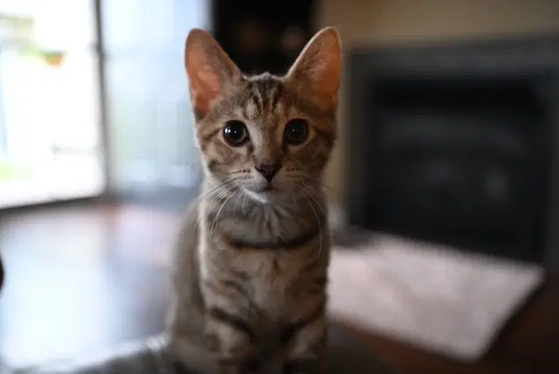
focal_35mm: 38
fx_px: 591
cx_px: 280
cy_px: 187
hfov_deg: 50.7
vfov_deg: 35.1
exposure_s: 1/40
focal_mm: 38
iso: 2200
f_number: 2.8
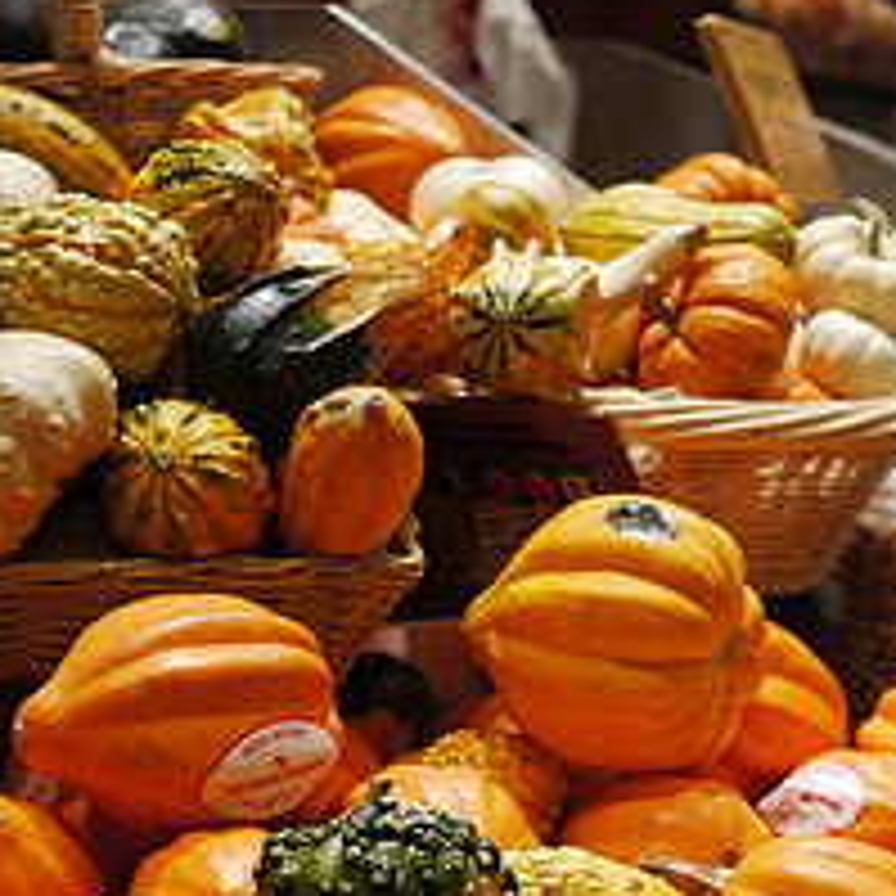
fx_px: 3016
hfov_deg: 16.9
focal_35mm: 103
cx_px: 504
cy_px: 952
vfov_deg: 16.5
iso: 320
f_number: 1.7
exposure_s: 1/125
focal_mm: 20
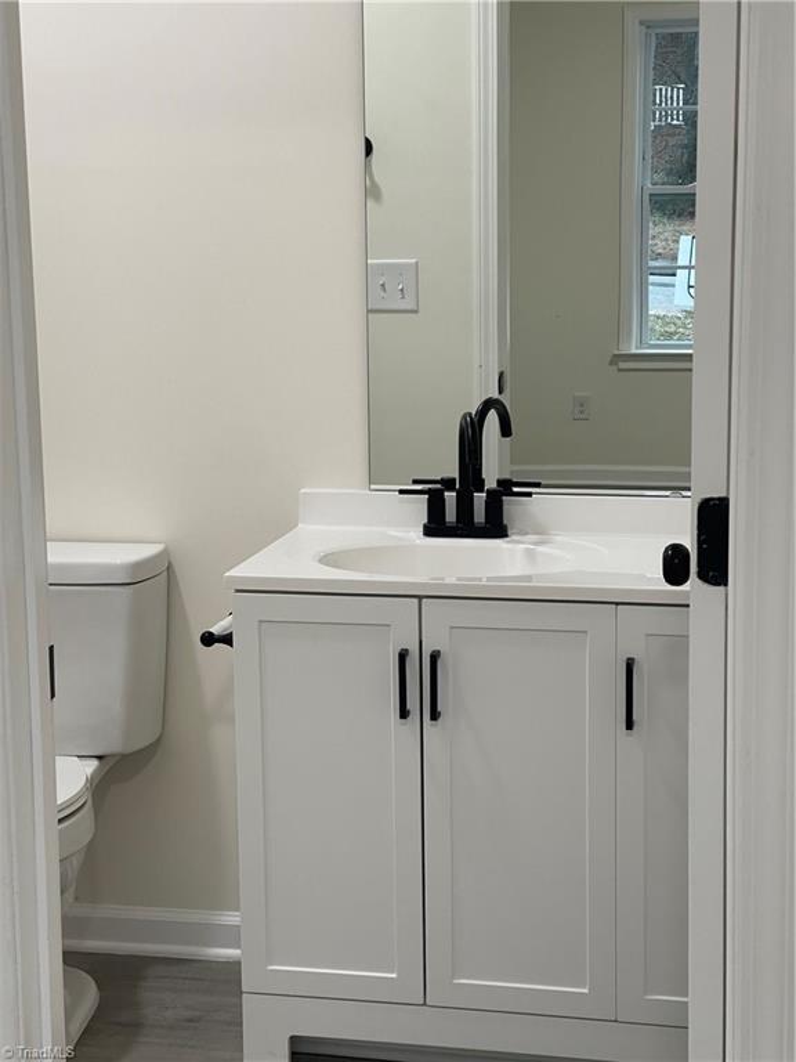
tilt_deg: -10.6
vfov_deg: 30.3
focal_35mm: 64
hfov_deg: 22.9
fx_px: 1962
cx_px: 398
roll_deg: +1.7
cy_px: 531
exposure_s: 1/60
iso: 125
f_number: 2.2
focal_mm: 7.5
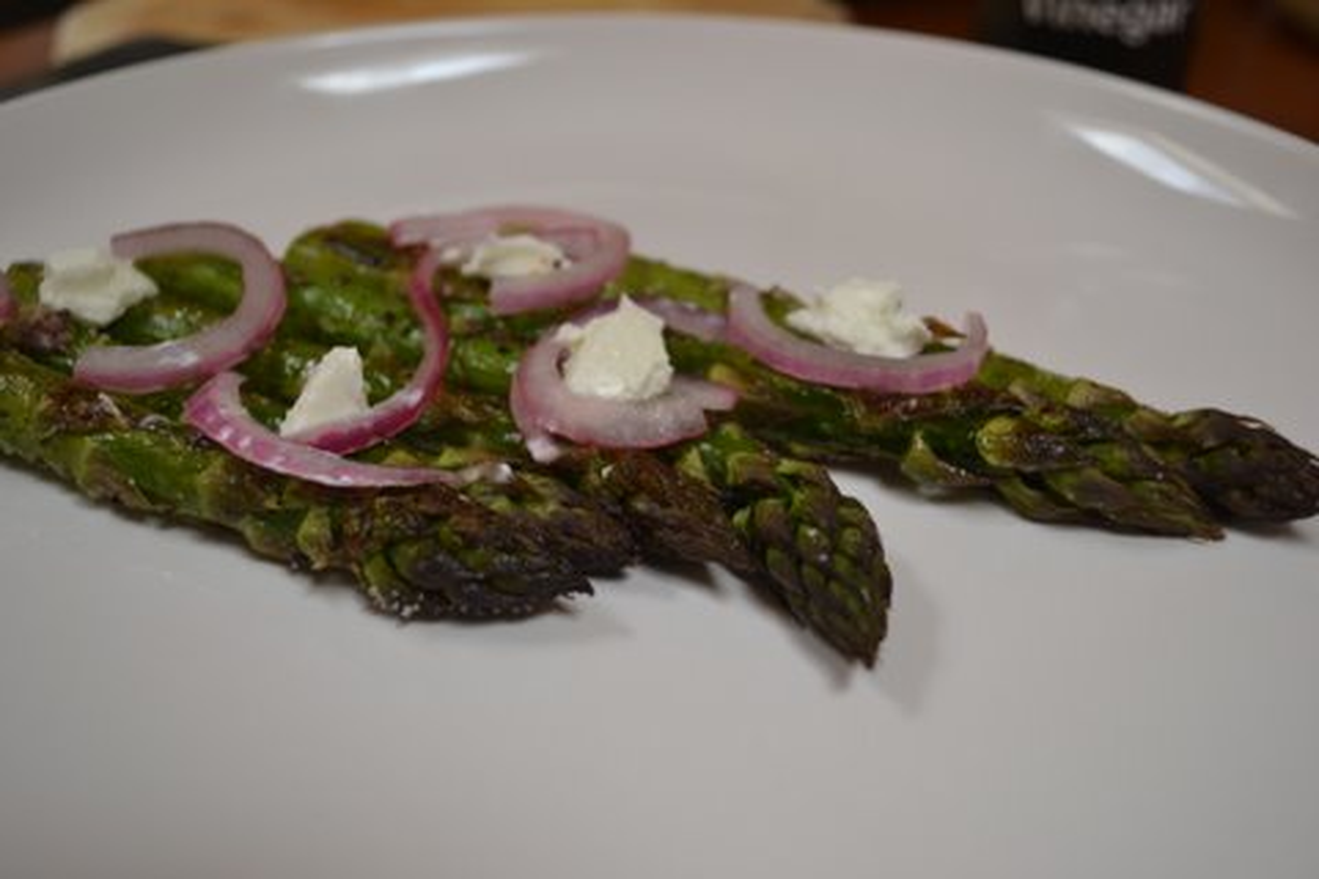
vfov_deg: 36.9
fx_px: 1319
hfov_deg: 53.1
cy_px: 440
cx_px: 660
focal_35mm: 36
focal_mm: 24
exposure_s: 1/60
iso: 400
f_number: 4
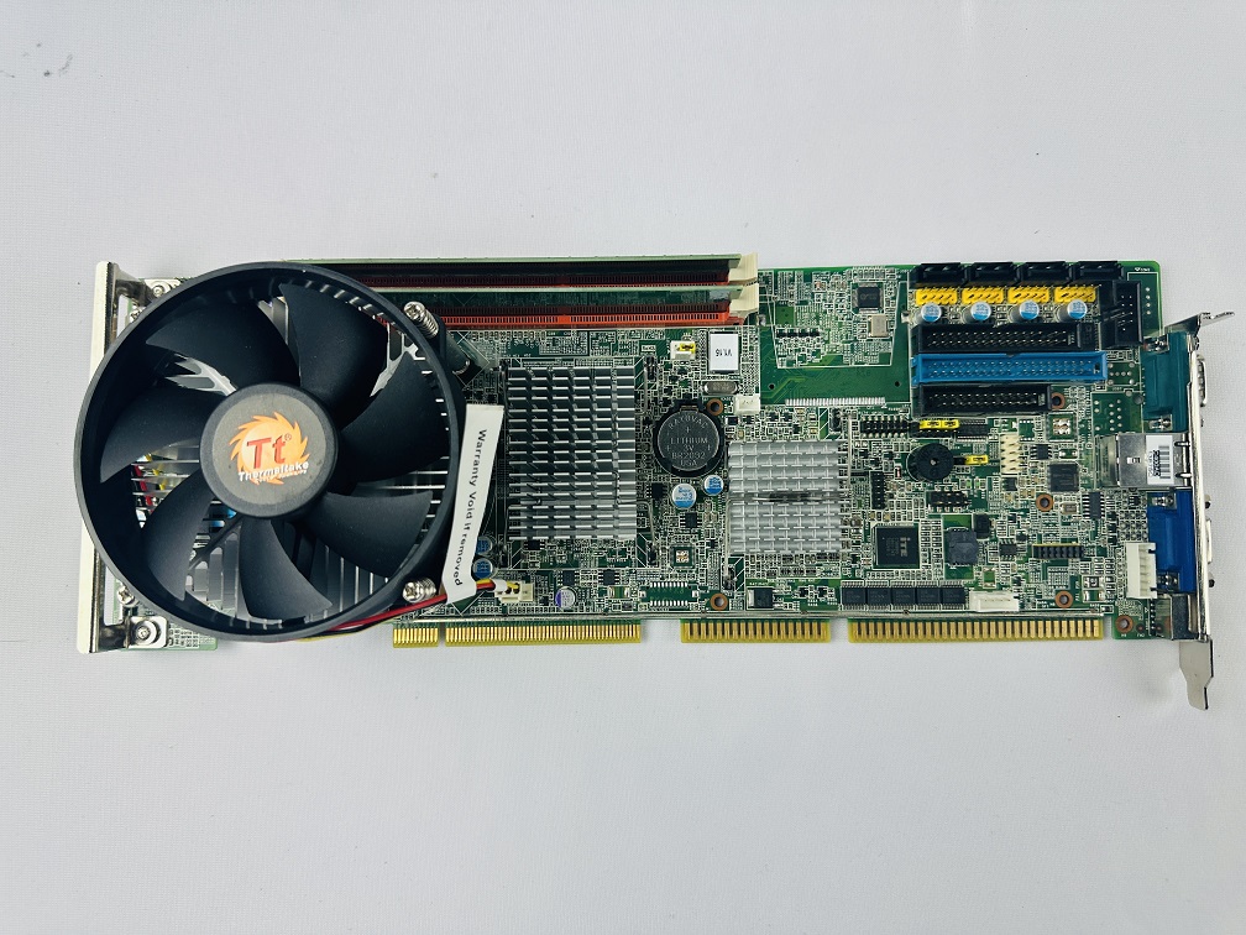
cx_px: 623
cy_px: 468
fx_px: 864
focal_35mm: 24
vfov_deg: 56.8
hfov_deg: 71.6
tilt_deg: -84.9
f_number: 1.78
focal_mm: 6.86
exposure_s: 1/120
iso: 100
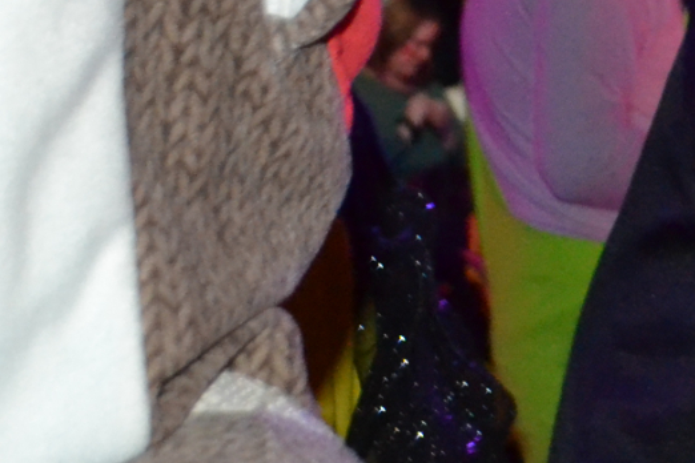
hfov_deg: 12.3
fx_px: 2954
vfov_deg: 8.7
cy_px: -268
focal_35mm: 153
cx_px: 1254
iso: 3200
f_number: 4.2
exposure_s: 1/60
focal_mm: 26
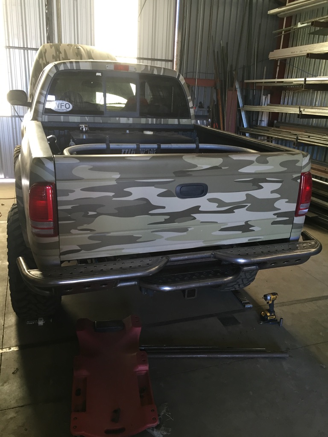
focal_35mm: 29
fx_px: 366
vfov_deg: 61.7
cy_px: 218
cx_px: 164
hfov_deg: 48.2
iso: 80
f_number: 2.2
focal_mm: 4.15
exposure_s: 1/30
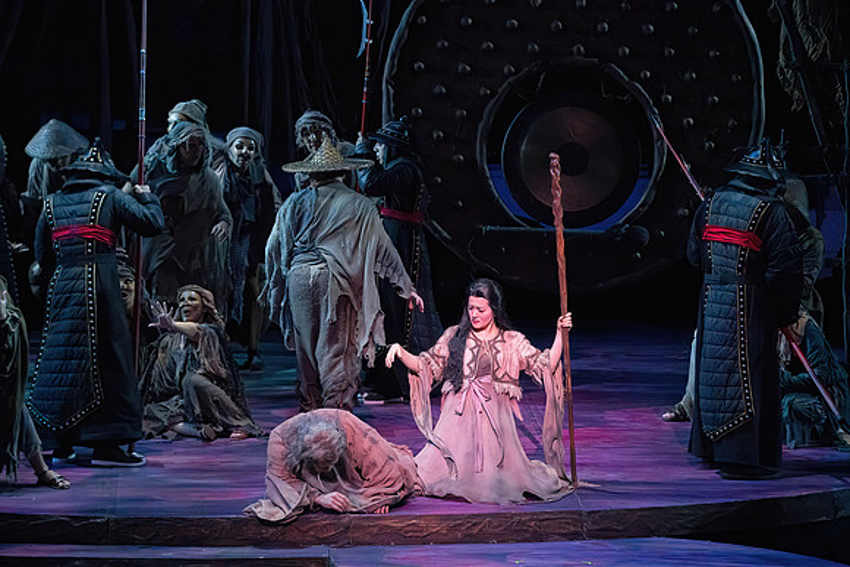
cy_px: 284
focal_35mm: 200
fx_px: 4723
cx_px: 425
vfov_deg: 6.9
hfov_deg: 10.3
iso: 20000
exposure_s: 1/320
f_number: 8
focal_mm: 200
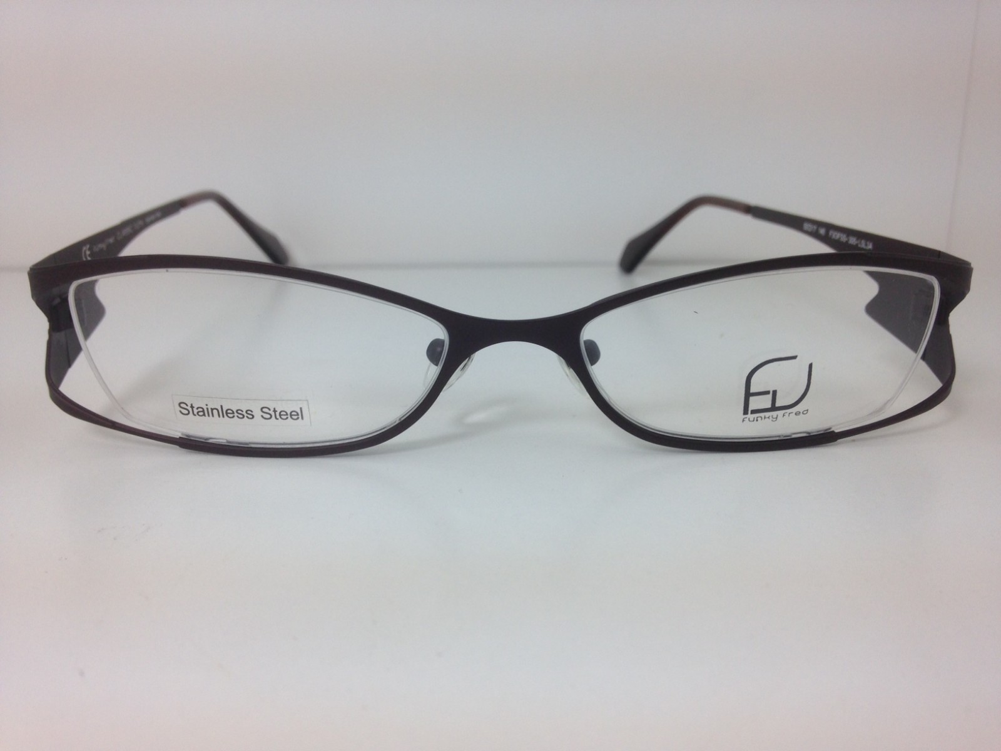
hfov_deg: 55.4
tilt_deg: -17.2
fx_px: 954
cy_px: 376
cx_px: 500
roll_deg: -0.1
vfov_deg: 42.9
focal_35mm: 33
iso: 50
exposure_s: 1/154
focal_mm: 4.12
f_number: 2.4
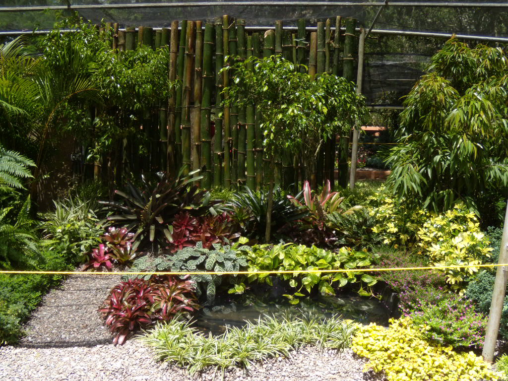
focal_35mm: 36
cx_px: 254
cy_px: 190
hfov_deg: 51.4
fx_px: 528
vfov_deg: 39.7
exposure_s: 1/250
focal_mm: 6.4
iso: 80
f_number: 3.6
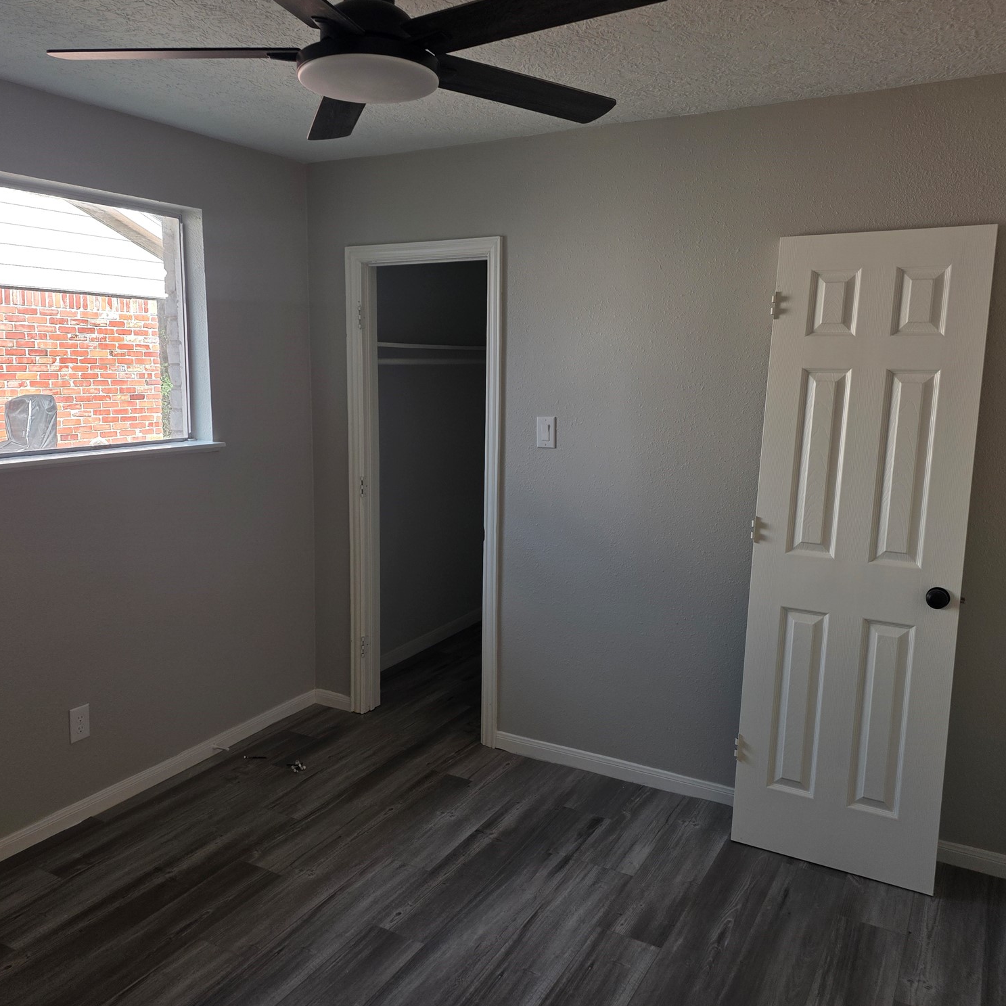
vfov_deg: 57.3
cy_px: 496
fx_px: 921
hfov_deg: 57.3
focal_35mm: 28
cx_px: 469
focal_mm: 6.25
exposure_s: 1/180
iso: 40
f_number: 1.7
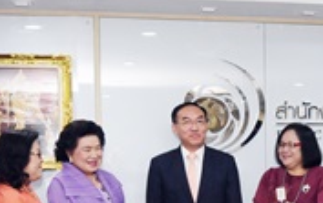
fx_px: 837
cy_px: 209
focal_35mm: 95
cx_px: 261
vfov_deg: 13.6
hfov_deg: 21.6
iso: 1250
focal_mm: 20
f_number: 7.1
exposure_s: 1/80
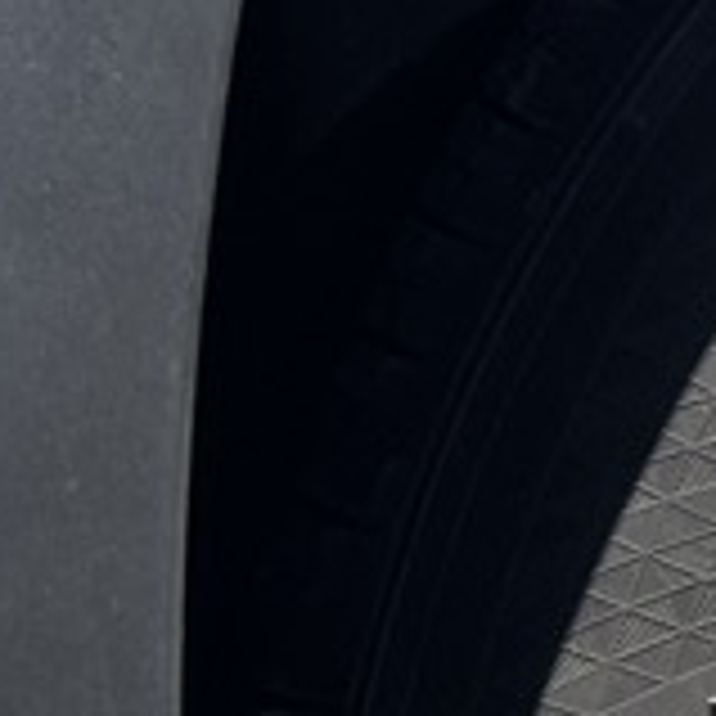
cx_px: 1954
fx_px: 4329
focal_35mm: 185
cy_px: 1040
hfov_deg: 8.3
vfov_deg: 9.2
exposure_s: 1/2008
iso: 50
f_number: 1.5
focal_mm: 5.7
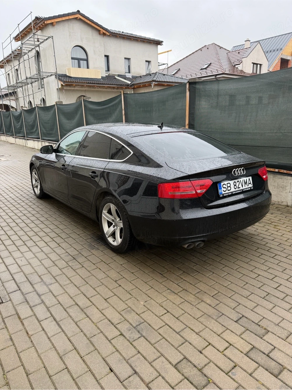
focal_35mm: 24
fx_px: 270
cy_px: 195
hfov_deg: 56.8
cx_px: 146
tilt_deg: -16.3
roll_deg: +2.1
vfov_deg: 71.6
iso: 80
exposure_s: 1/183
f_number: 1.78
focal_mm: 6.76
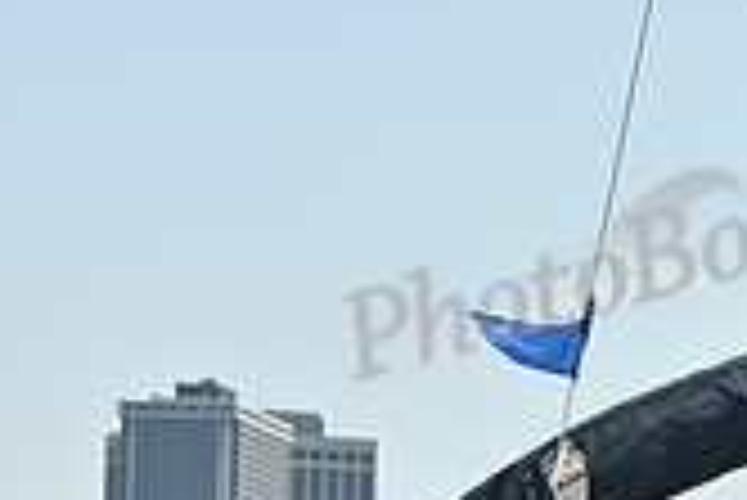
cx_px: 1215
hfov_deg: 8.2
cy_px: 849
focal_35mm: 244
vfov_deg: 5.6
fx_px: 5067
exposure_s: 1/1250
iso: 320
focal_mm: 70
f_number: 8
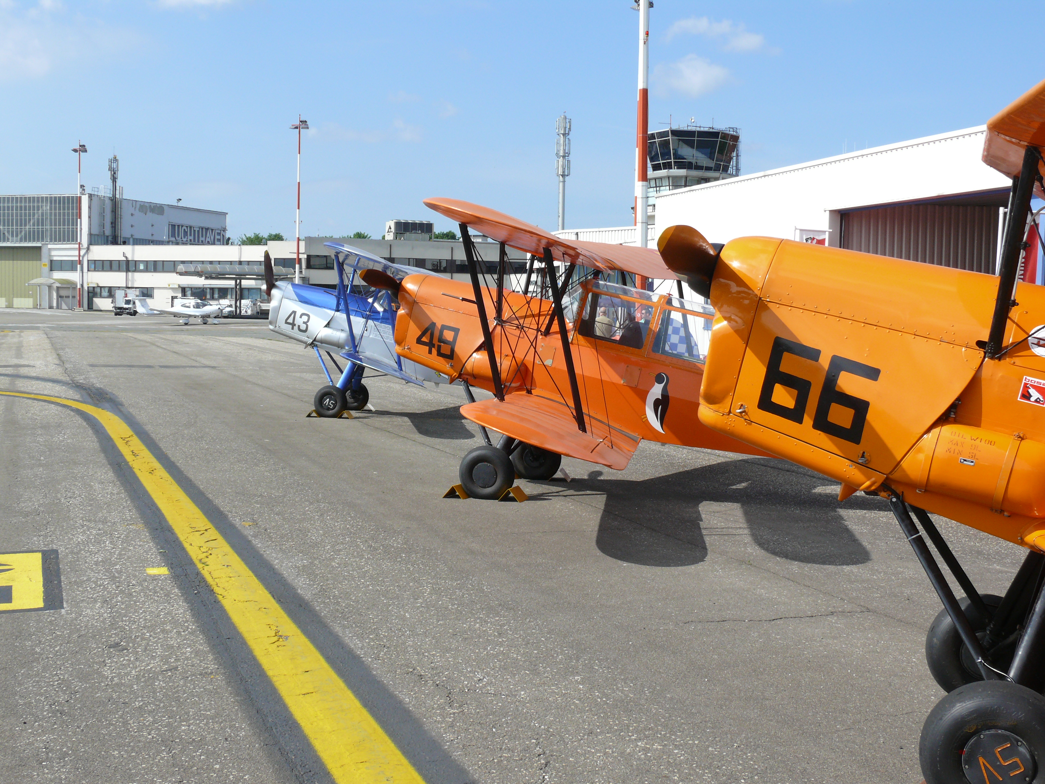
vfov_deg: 30.3
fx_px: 1449
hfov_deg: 39.7
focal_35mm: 48
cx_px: 522
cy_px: 392
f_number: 6.3
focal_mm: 10.2
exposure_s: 1/400
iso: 100
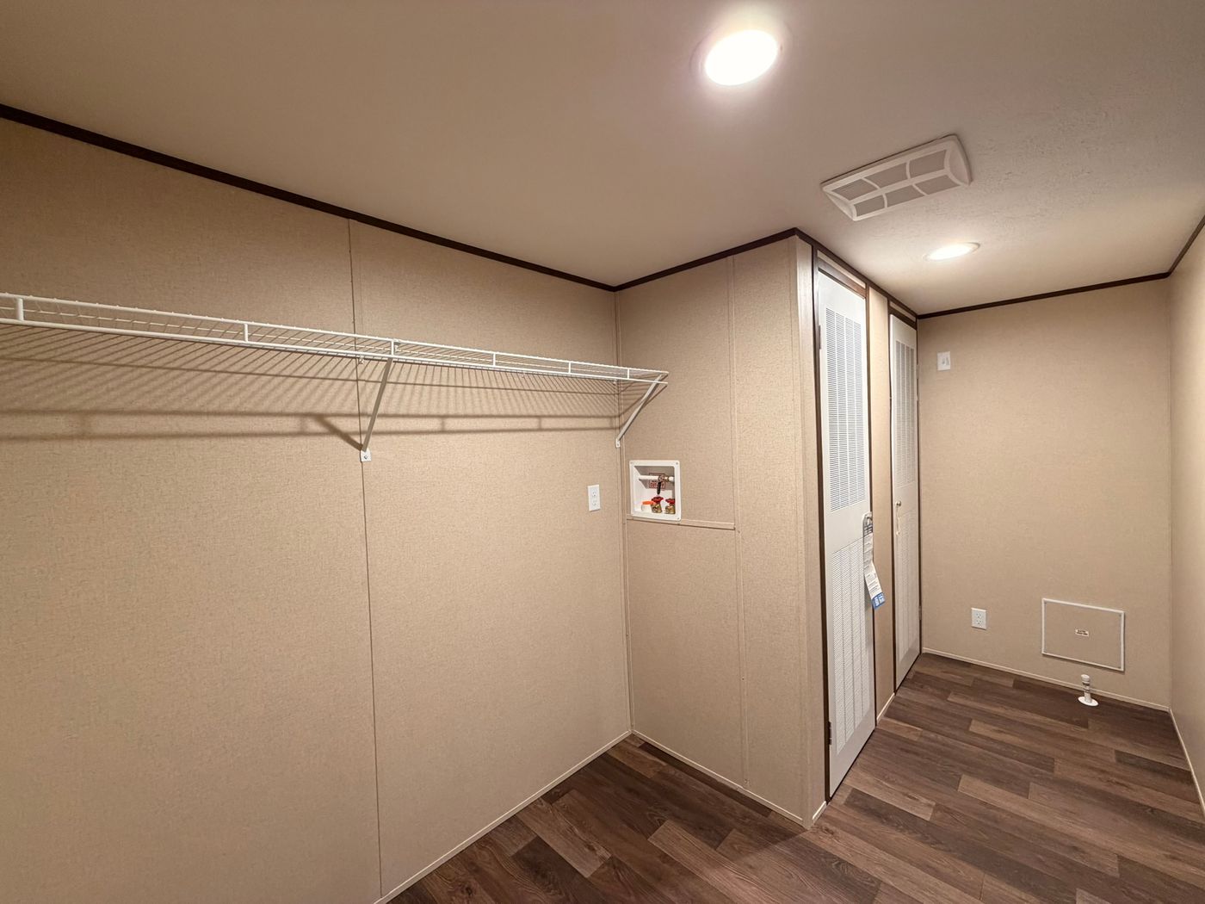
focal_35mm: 14
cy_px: 452
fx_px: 487
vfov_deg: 85.7
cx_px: 602
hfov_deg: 102.1
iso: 250
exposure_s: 1/60
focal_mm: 2.22
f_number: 2.2
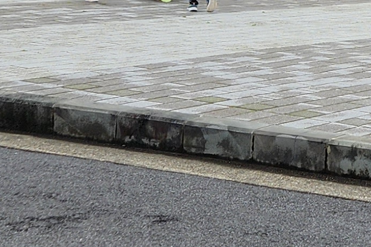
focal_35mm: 139
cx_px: 525
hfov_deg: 14.0
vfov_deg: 9.5
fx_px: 1433
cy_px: -148
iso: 20
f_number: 1.8
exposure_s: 1/1751
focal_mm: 5.4
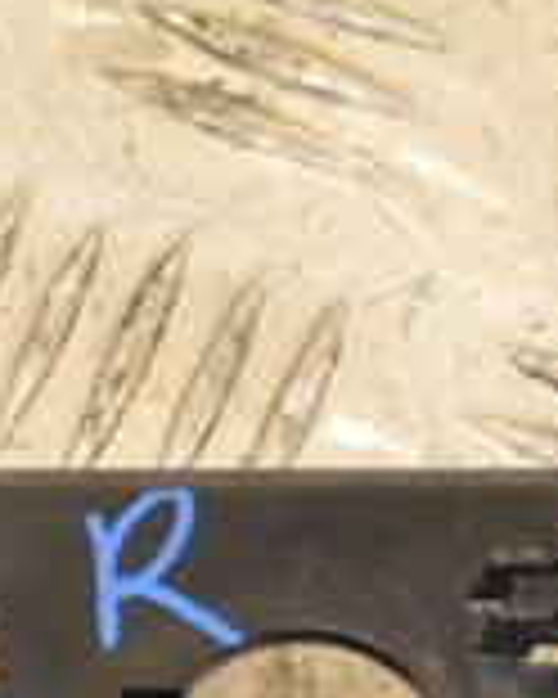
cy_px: 739
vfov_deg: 6.4
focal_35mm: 300
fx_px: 6189
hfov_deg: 5.1
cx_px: -112
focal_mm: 55
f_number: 13
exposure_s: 1/200
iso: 3200
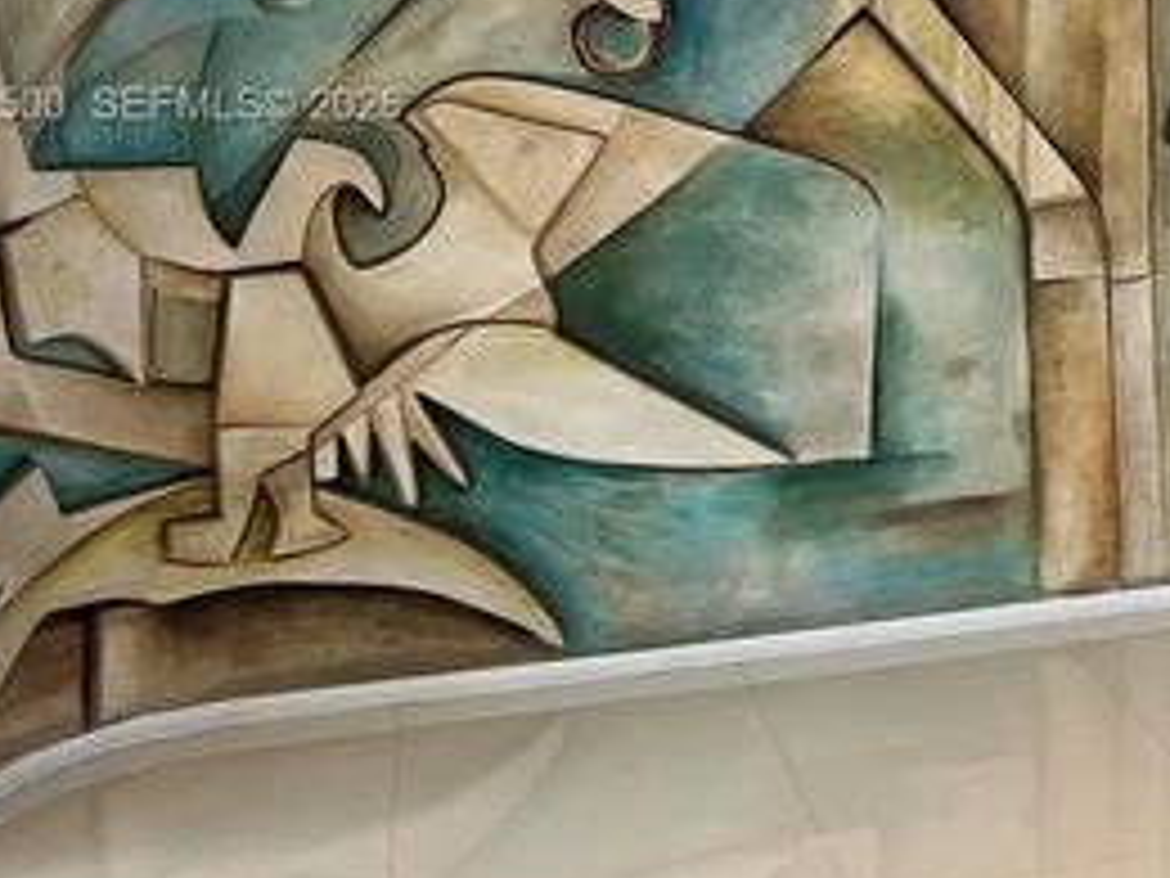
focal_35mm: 64
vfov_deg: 22.4
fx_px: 2163
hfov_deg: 27.7
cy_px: 108
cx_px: 1282
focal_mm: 5.7
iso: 100
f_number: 1.5
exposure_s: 1/60
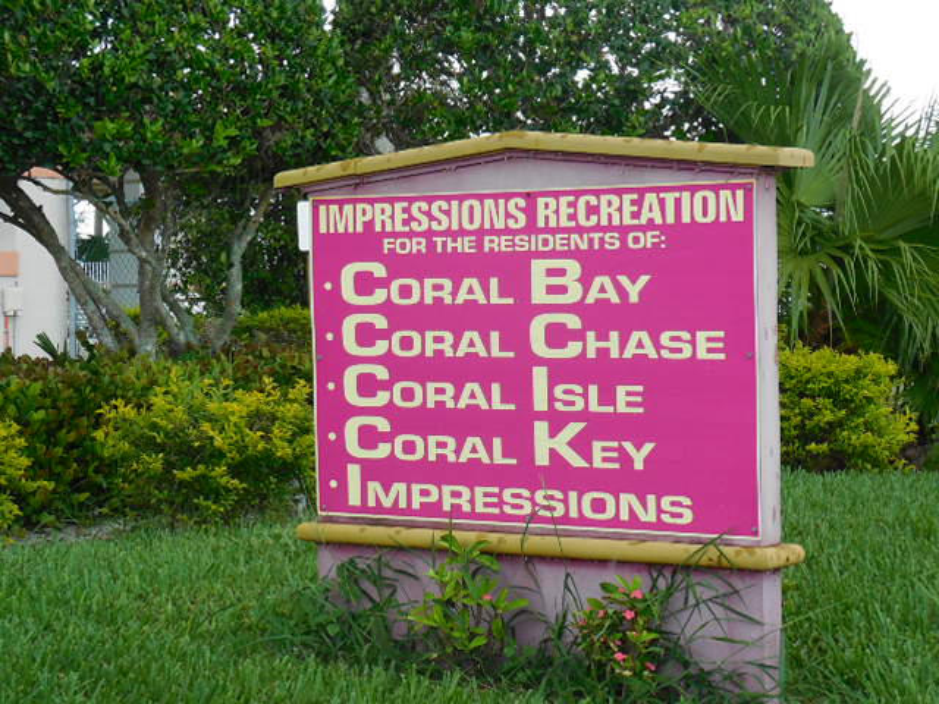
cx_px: 470
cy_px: 352
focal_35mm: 94
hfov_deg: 20.9
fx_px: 2550
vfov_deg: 15.7
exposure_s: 1/250
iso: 400
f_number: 4.7
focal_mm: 16.8
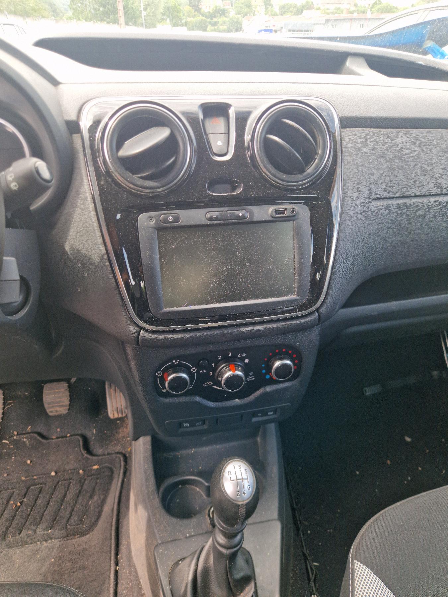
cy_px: 298
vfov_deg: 73.9
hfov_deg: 58.9
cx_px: 224
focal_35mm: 23
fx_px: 397
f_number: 1.8
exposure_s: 1/100
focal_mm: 5.4
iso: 50
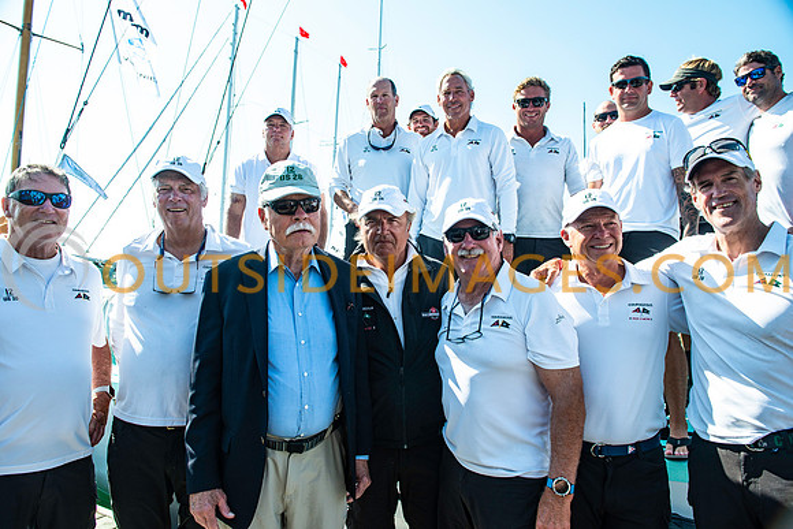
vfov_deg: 53.2
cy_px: 264
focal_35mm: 24
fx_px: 529
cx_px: 396
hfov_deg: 73.7
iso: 320
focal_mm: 24
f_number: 5.6
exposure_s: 1/1000
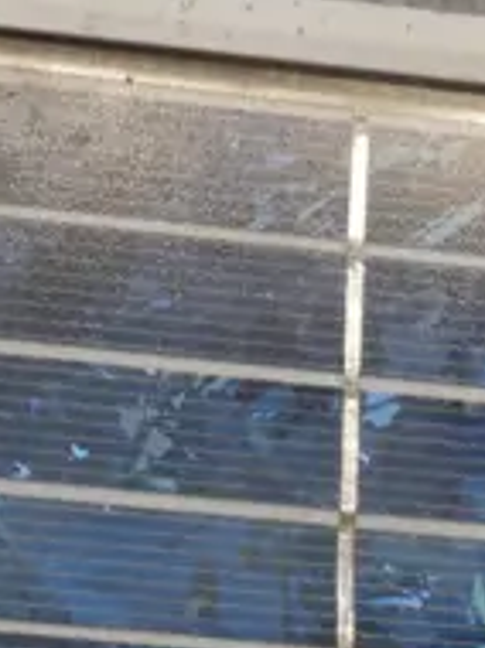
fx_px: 4044
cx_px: 596
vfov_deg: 8.6
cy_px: 1374
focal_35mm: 216
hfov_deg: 6.8
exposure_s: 1/60
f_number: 4.4
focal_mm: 20
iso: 640
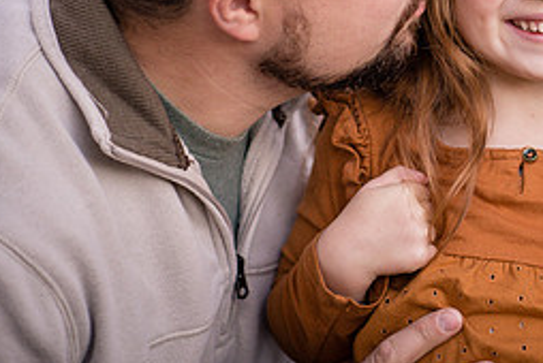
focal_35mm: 194
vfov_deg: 7.1
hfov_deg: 10.5
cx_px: 590
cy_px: -40
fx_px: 2929
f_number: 2.5
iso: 800
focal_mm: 85
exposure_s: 1/250
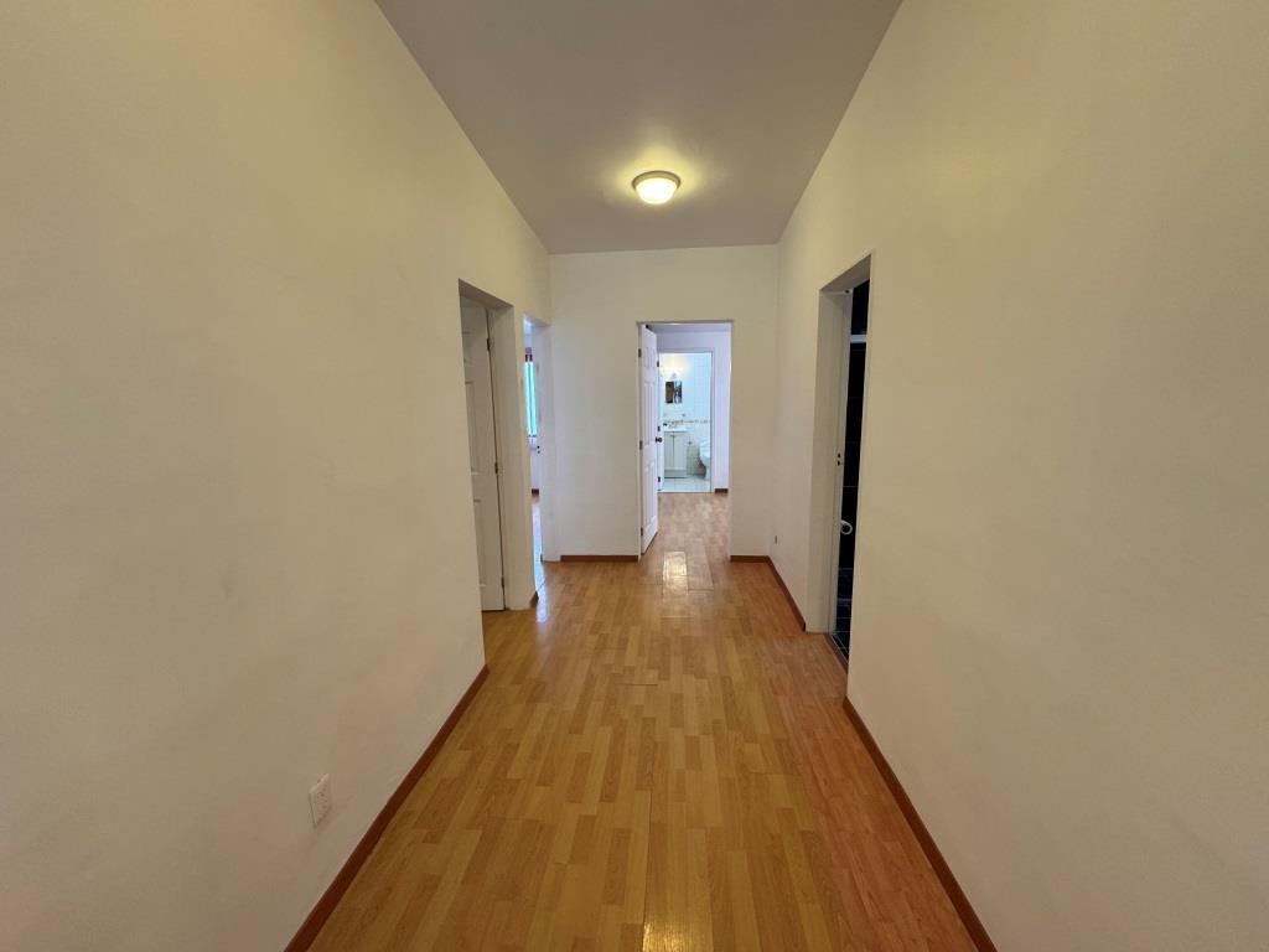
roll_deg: +1.3
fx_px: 513
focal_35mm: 14
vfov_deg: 85.7
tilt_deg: -8.3
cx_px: 634
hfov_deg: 102.1
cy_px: 476
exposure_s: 1/60
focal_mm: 2.22
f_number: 2.2
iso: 160
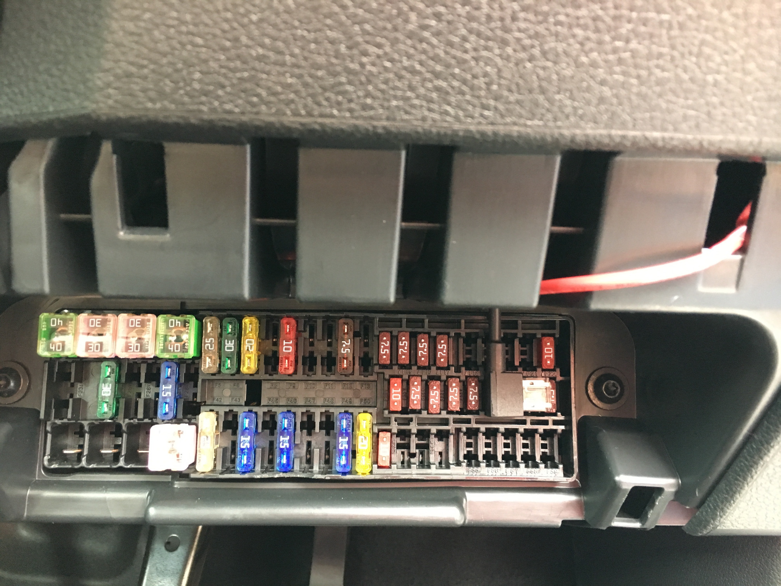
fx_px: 654
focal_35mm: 29
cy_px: 293
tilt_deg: +0.7
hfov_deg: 61.7
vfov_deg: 48.2
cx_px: 390
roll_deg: -1.1
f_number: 2.2
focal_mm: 4.15
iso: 250
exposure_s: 1/17
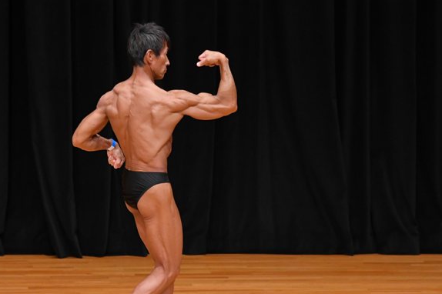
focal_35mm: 385
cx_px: 165
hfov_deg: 5.4
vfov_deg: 3.6
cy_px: 185
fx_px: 4724
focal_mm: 190
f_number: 5.6
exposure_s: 1/400
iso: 3200
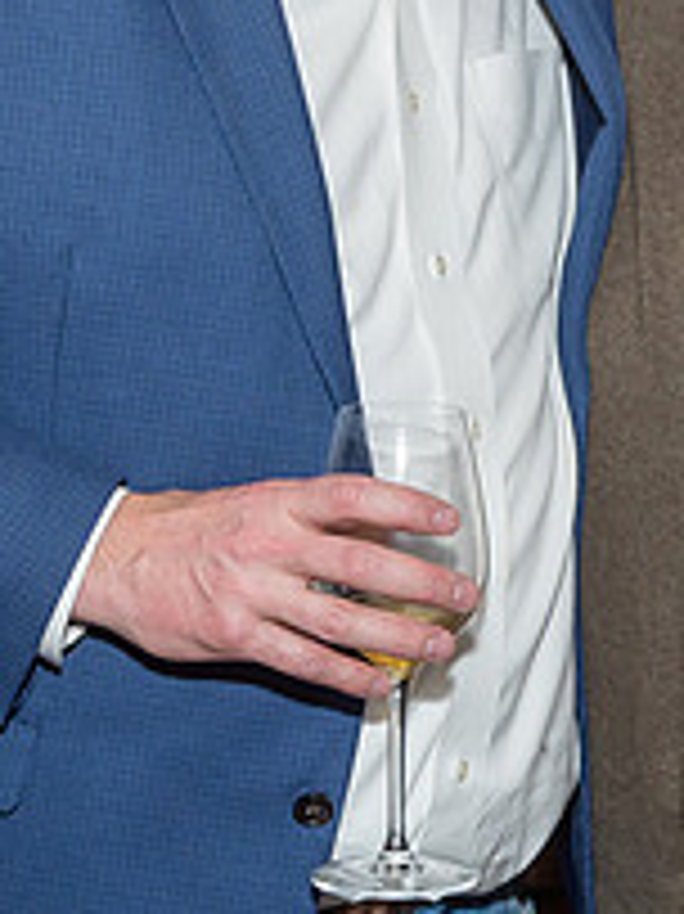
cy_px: 48
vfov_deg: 12.0
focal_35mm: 164
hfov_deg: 8.9
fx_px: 4325
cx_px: 869
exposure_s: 1/250
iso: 400
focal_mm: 31
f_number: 7.1
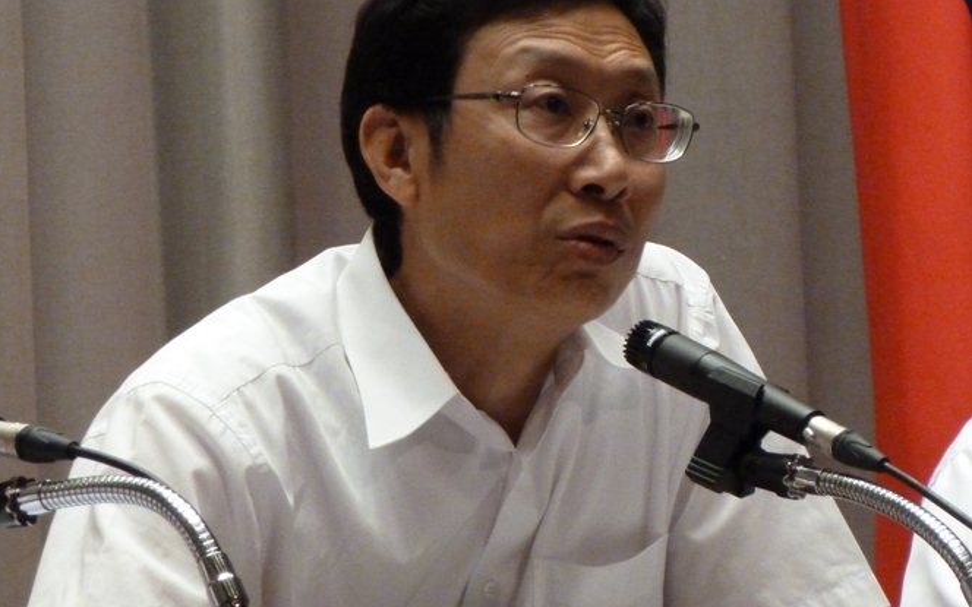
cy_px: 294
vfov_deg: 3.1
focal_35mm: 425
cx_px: 485
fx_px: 11258
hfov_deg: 4.9
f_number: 4.9
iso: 800
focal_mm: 49.2
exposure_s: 1/50
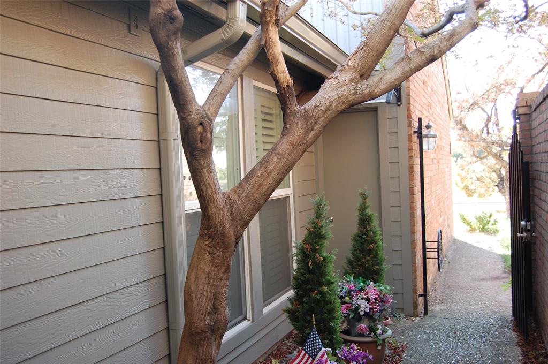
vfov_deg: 38.3
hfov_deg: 55.2
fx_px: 524
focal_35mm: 34
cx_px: 274
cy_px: 182
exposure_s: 1/100
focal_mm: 23
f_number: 5
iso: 400
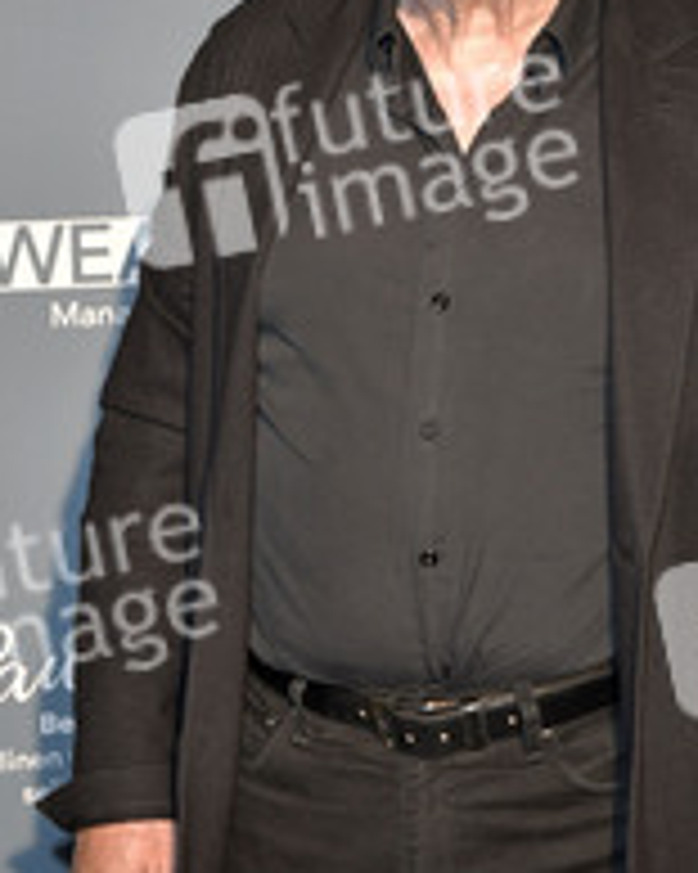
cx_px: 477
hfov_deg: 16.5
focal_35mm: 93
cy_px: 387
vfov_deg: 20.6
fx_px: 2403
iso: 1250
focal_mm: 48
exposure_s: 1/200
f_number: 5.6
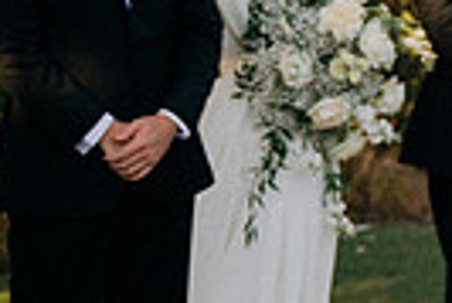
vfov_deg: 7.2
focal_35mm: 189
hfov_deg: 10.5
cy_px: -23
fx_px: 2376
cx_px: 642
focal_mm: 37
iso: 200
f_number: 2.8
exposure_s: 1/2500
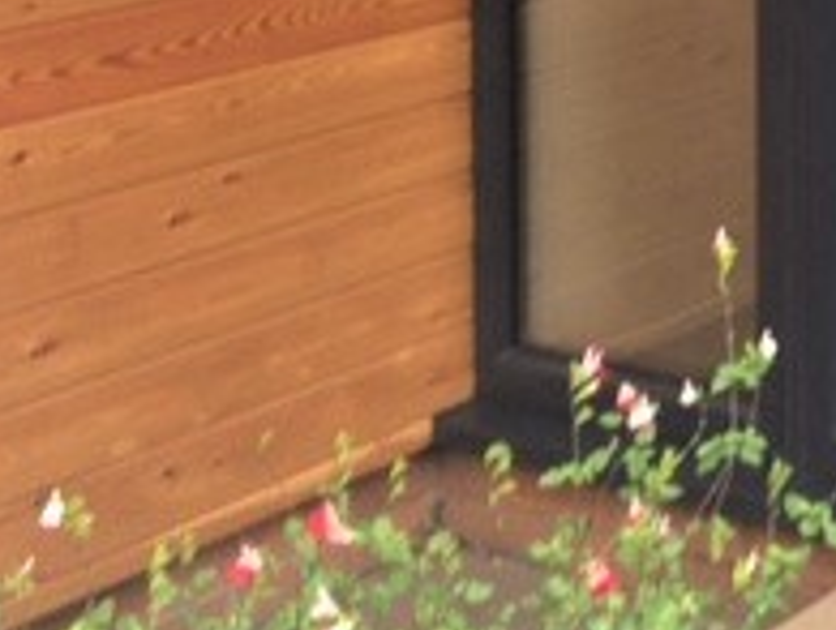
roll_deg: +1.4
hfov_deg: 18.6
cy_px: -317
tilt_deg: -5.3
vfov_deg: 14.5
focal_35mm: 95
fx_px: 2299
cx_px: 1188
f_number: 2.2
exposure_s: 1/50
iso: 50
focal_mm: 4.15
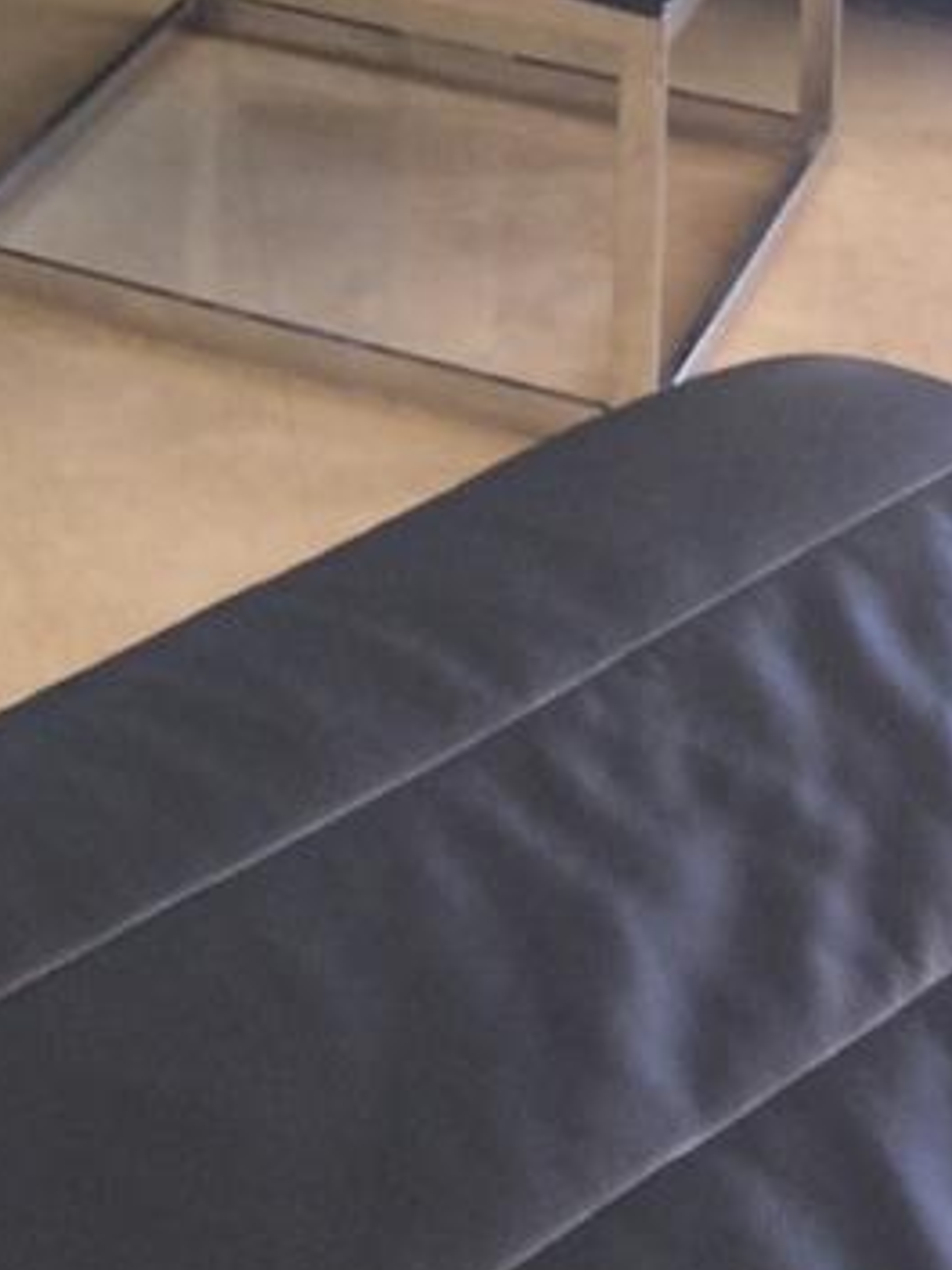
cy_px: -787
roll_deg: +0.2
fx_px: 3630
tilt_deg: -10.7
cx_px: -476
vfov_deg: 17.3
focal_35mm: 99
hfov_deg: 14.0
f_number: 2.2
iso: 50
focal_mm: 4.15
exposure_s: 1/30
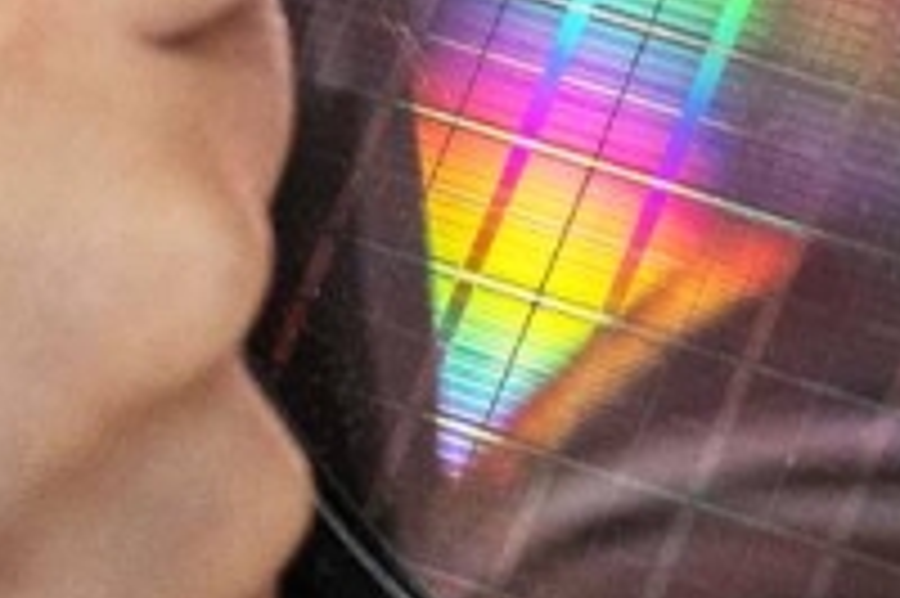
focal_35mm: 630
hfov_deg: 3.3
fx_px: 15737
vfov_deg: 2.2
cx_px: 990
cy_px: -1005
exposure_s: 1/125
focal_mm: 84
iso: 1600
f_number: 5.6
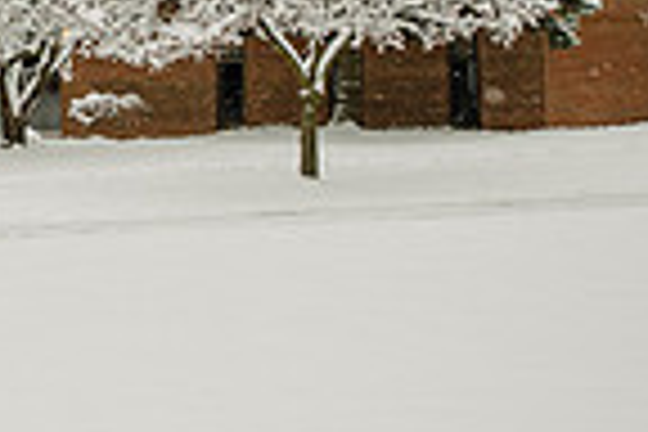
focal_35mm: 141
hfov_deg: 13.8
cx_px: -270
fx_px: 2538
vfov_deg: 9.6
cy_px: -110
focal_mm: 35
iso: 200
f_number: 5
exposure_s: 1/500
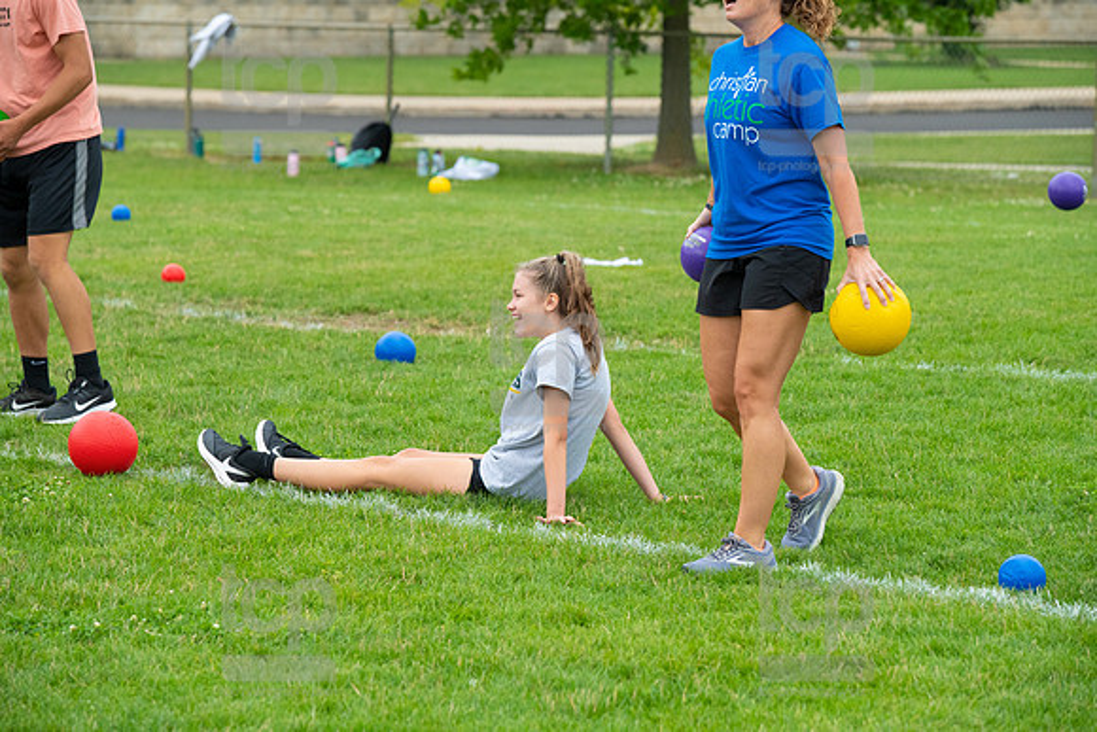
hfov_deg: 13.2
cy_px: 366
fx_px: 4724
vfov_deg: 8.9
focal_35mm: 155
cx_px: 548
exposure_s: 1/1000
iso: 1250
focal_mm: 155
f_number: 5.6
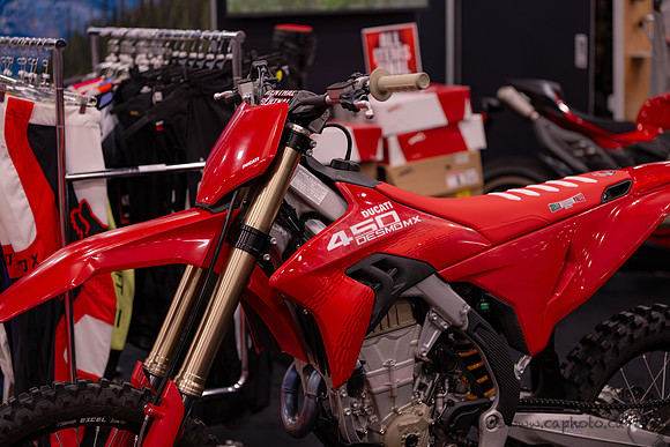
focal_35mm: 70
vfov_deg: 19.5
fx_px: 1303
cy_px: 224
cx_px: 335
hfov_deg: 28.8
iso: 720
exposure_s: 1/200
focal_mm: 70
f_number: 2.8
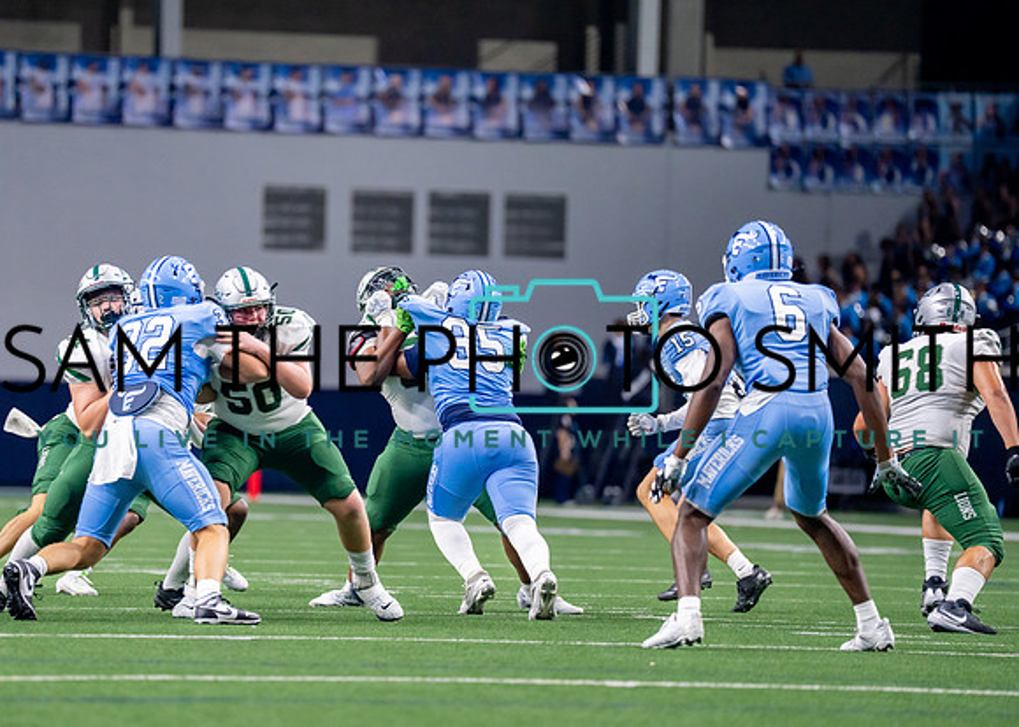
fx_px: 7242
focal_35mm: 250
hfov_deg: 8.0
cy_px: 368
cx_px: 393
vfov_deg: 5.7
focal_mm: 200
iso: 2000
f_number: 2.8
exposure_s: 1/1000
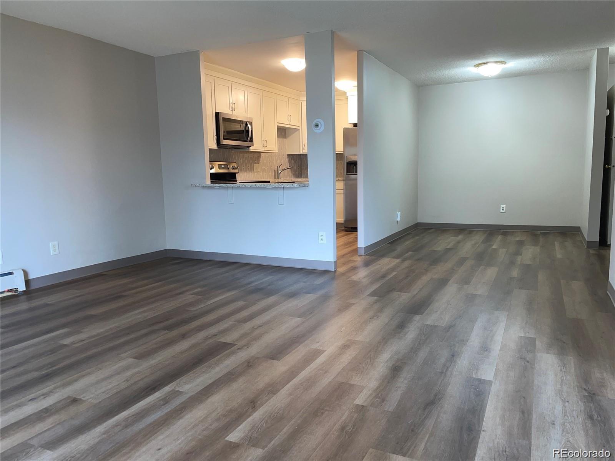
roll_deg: +1.2
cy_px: 230
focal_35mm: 26
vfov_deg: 53.1
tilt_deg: -6.6
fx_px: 462
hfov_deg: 67.3
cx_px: 308
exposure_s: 1/27
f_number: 1.6
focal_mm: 4.2
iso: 40
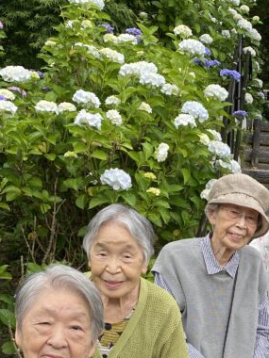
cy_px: 349
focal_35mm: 70
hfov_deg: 20.2
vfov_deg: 26.5
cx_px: 281
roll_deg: -2.3
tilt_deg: -5.0
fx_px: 725
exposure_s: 1/738
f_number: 1.8
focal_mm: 4.25
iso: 32
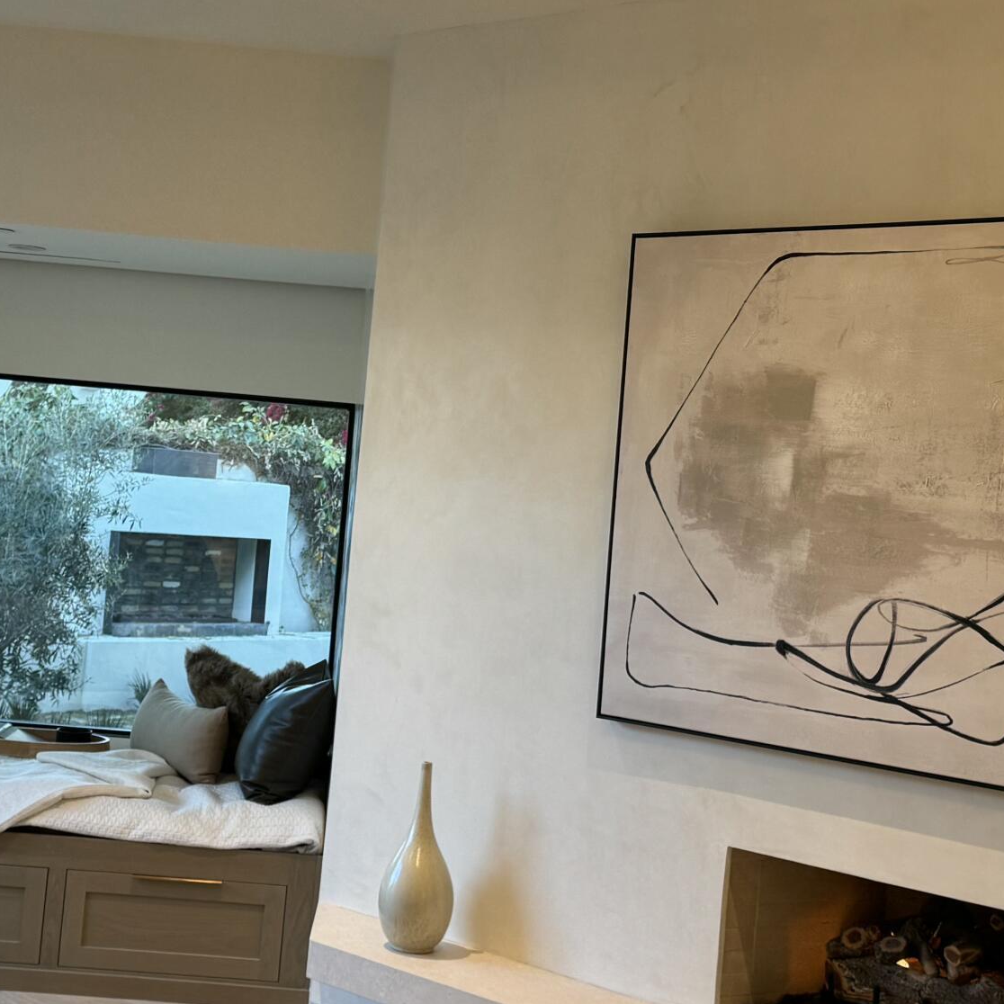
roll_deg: -5.4
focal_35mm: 57
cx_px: 390
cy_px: 463
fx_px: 1870
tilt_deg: -1.3
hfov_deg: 30.0
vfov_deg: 30.0
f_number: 1.78
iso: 125
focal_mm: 6.76
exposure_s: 1/120
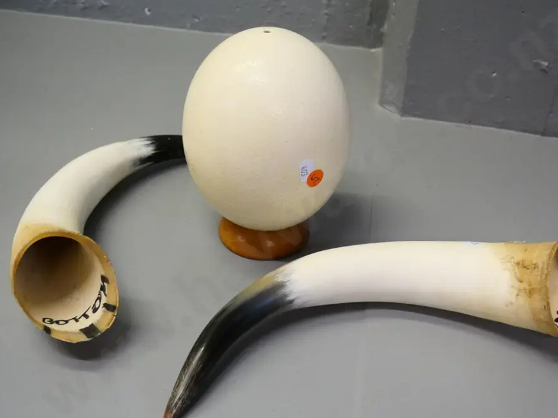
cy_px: 215
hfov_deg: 44.7
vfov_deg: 34.3
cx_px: 308
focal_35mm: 42
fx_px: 677
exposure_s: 1/250
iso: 3200
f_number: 4.5
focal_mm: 18
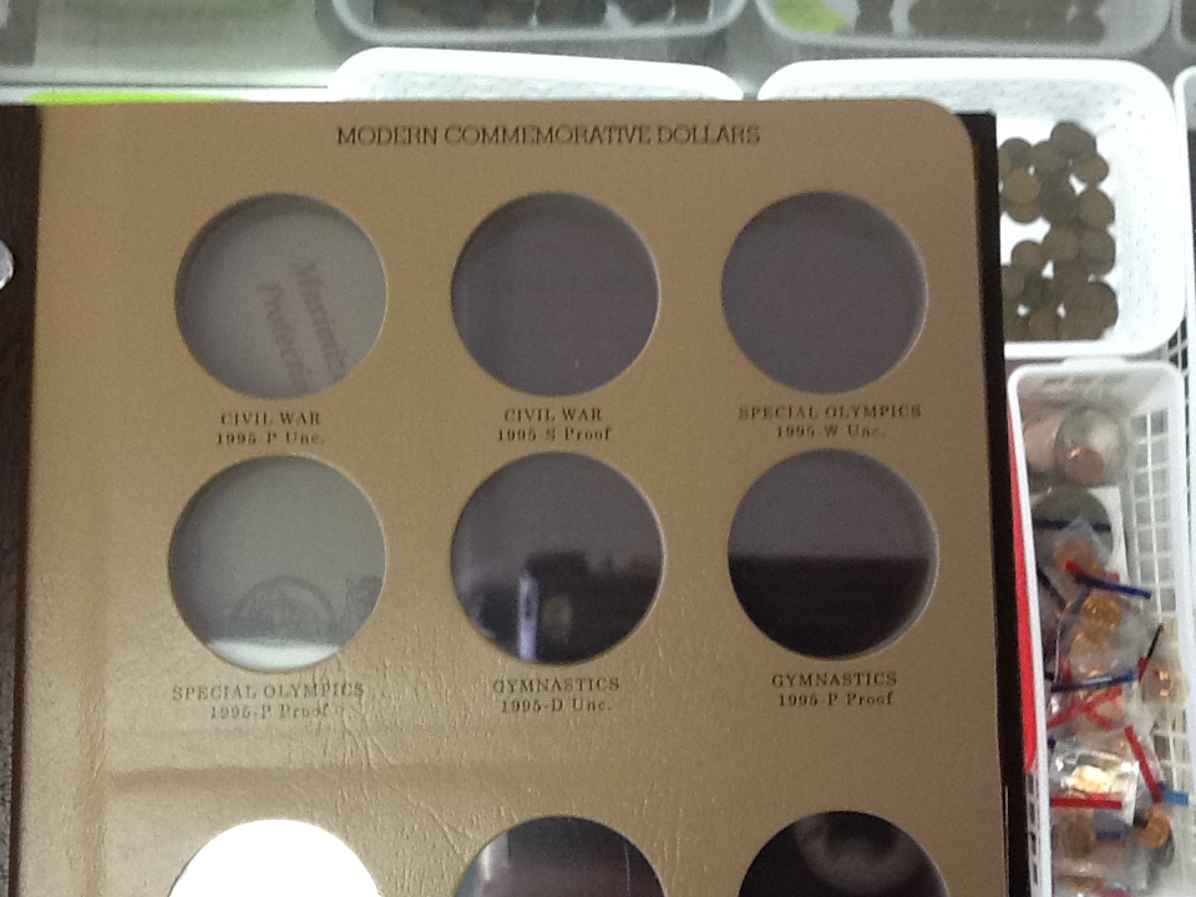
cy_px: 448
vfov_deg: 32.9
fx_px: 1520
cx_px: 598
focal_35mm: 44
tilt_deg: -84.5
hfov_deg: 42.9
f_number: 2.4
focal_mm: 2.03
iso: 80
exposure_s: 1/30
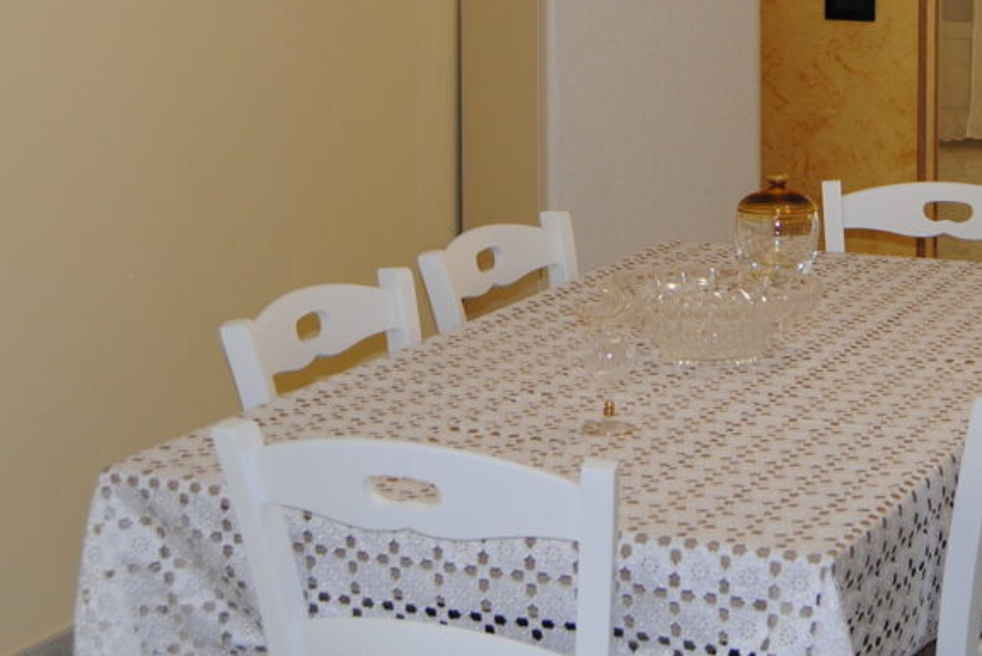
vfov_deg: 15.2
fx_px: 2402
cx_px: 667
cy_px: -58
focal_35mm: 88
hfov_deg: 23.0
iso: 200
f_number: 3.5
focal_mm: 22
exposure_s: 1/100
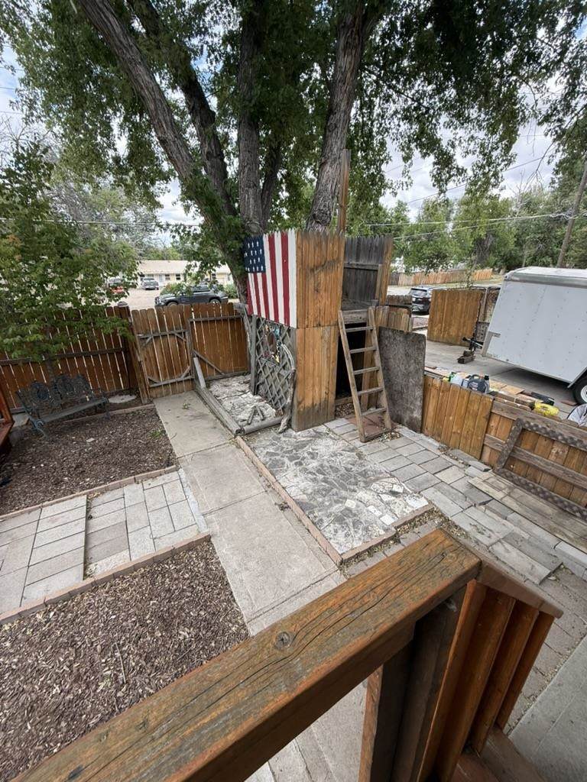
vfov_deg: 102.1
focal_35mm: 14
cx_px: 294
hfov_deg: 85.7
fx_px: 317
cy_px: 391
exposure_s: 1/461
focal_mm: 2.22
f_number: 2.2
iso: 64
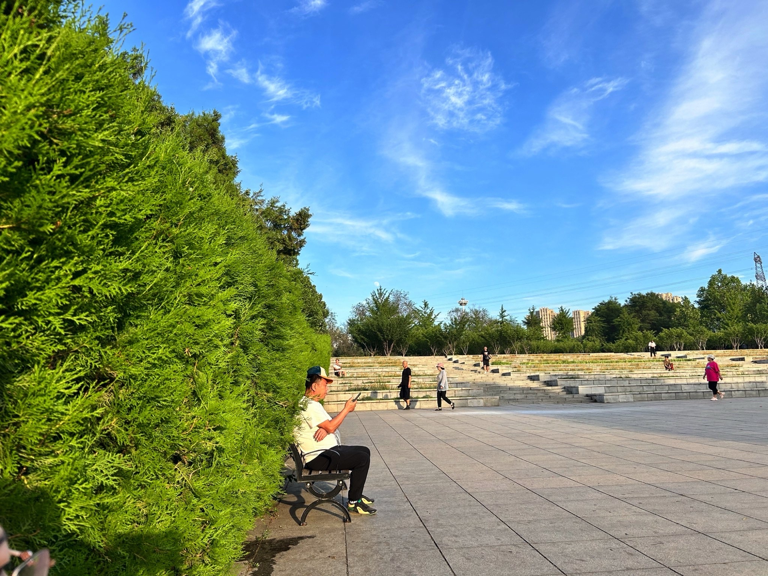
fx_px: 577
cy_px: 288
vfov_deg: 53.1
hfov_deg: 67.3
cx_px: 384
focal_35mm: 26
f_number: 1.5
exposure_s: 1/1468
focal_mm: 5.7
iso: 50
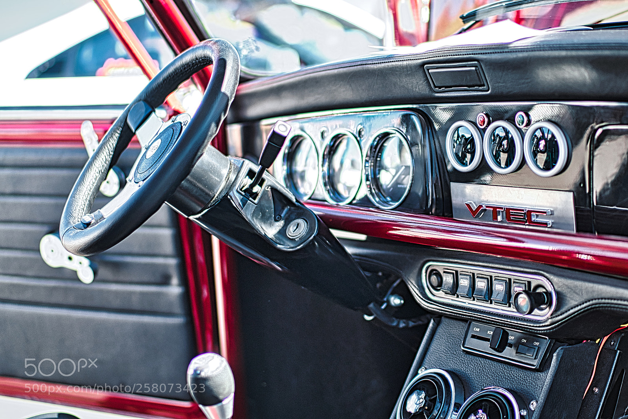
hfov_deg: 54.4
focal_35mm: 35
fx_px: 611
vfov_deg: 37.9
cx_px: 314
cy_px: 210
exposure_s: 1/250
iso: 100
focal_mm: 35
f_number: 1.4
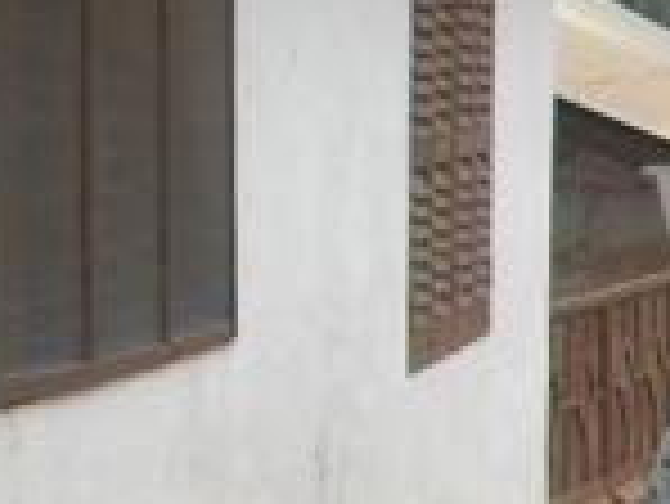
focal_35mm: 241
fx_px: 4668
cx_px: 1556
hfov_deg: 7.7
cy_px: 914
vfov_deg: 6.1
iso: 64
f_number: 2.8
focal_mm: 5.7
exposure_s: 1/239
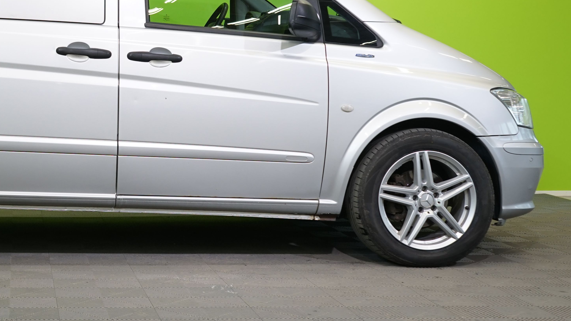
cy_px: 70
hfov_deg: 29.8
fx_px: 1014
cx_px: 34
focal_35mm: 67
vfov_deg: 17.9
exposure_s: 1/30
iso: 500
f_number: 6.3
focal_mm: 31
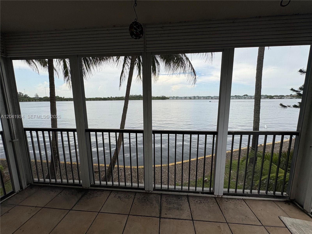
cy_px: 117
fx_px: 126
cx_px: 156
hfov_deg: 102.1
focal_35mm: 14
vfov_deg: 85.7
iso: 40
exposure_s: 1/652
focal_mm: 2.22
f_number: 2.2
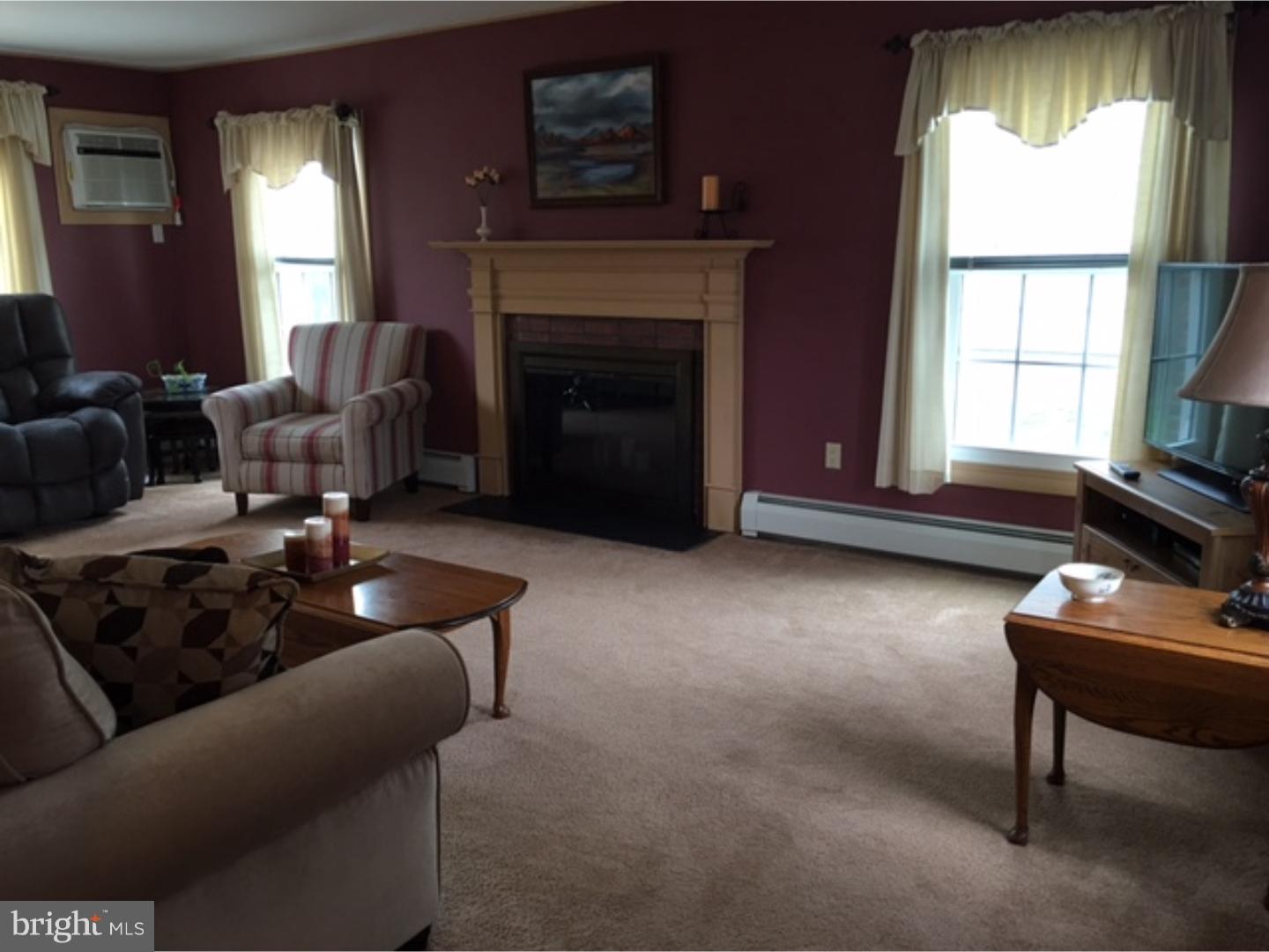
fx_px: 1063
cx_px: 634
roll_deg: +0.2
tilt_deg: -11.1
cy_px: 476
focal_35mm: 29
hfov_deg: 61.7
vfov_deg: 48.2
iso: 40
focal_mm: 4.15
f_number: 2.2
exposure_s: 1/15
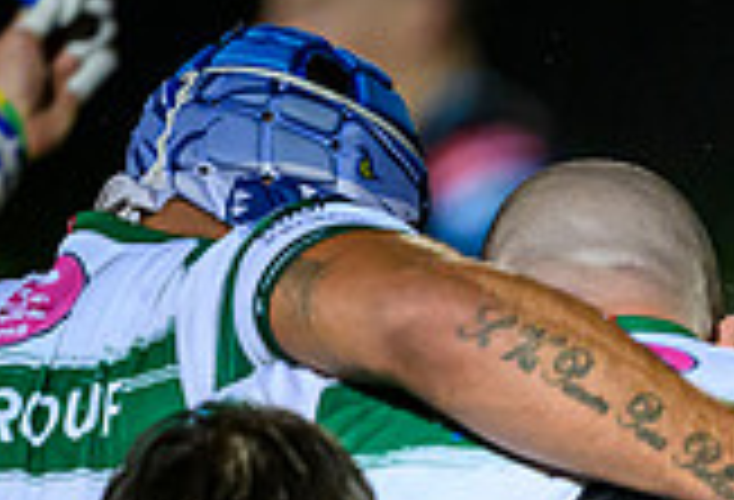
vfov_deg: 0.7
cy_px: 974
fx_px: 39856
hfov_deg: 1.1
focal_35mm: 1942
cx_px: 1135
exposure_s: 1/1250
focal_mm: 400
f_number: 3.2
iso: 6400
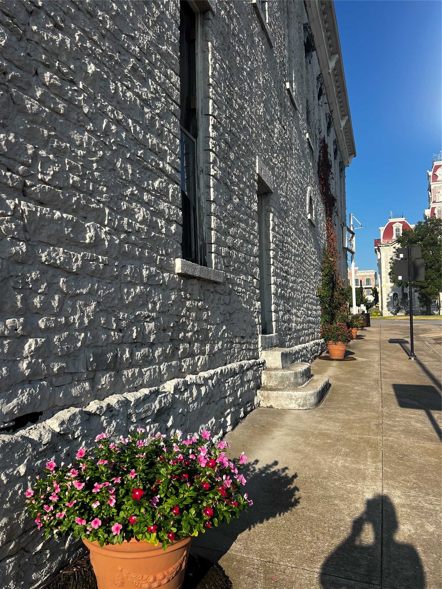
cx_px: 221
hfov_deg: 53.1
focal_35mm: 26
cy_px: 294
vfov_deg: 67.3
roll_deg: +1.6
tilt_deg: +5.2
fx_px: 443
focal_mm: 5.7
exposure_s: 1/3571
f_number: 1.5
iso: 50
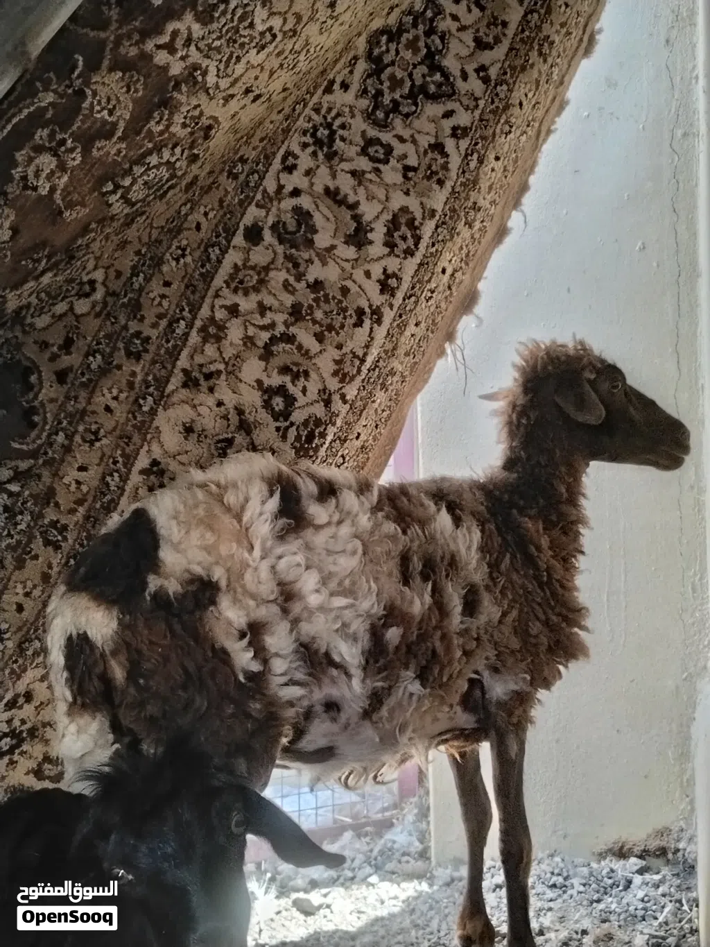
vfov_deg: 35.5
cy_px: 474
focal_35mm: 54
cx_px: 355
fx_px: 1477
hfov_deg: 27.0
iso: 1316
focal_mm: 4.05
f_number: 1.8
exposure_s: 1/100
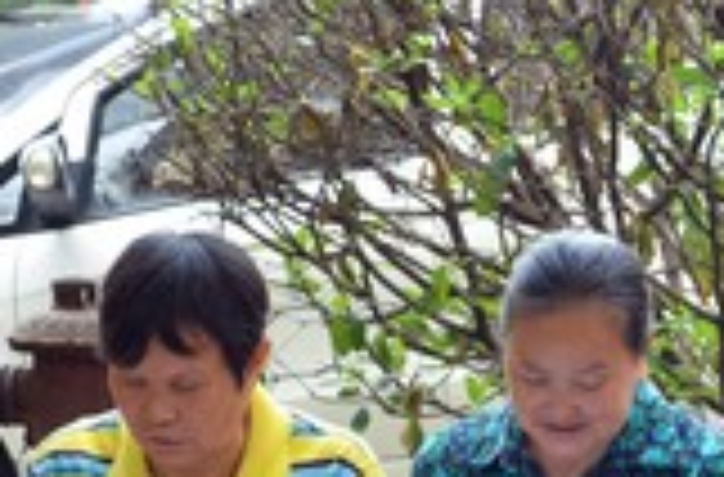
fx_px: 3926
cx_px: 720
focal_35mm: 196
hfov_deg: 10.4
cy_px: 574
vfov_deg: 6.9
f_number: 5.3
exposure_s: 1/60
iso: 400
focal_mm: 42
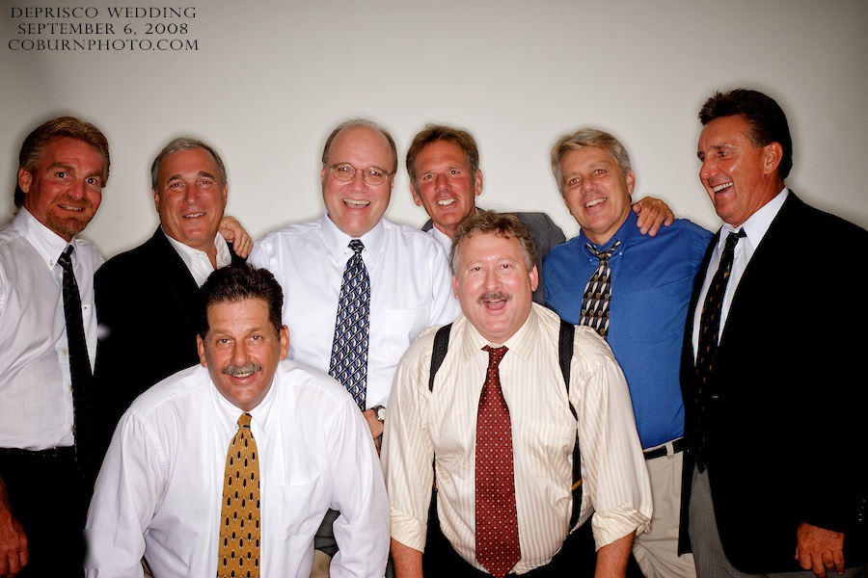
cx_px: 434
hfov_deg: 33.4
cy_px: 289
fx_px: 1447
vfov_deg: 22.6
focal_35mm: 60
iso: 200
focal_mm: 40
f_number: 16
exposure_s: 1/250
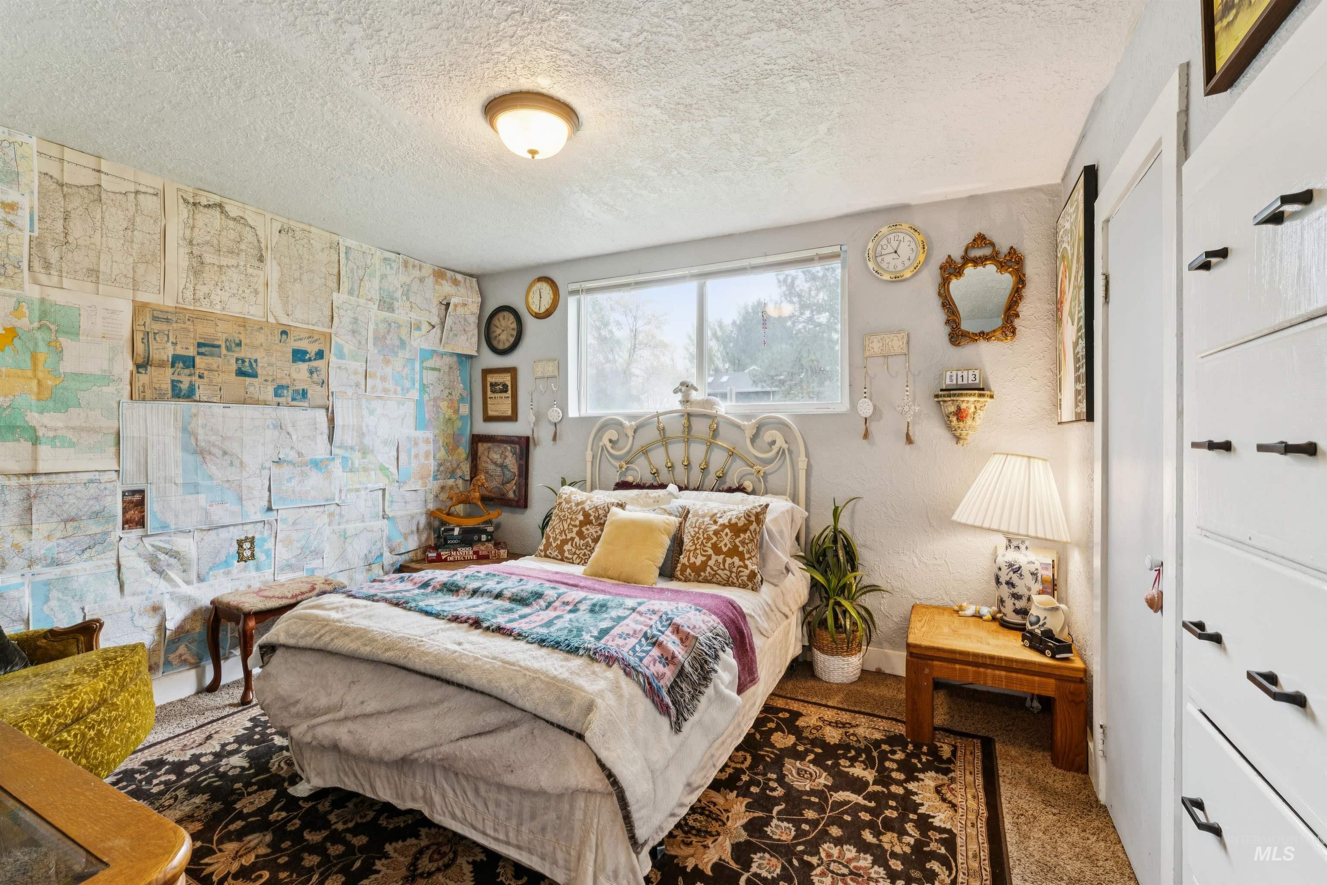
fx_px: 575
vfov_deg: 75.1
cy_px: 442
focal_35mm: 16
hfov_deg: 98.2
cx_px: 664
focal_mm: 15.6
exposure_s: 1/3.33
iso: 400
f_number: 13
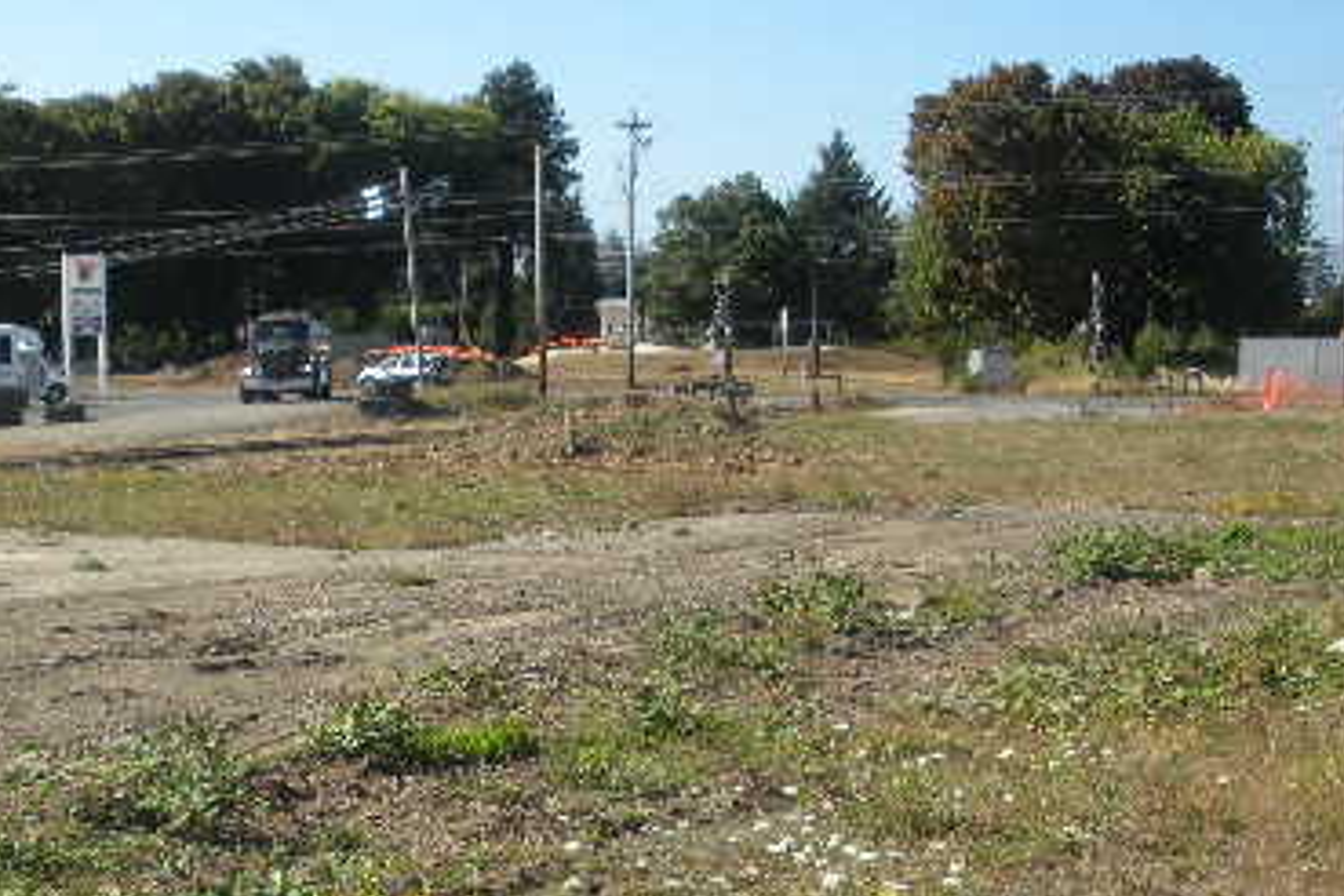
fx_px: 2426
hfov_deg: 30.7
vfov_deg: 20.8
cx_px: 448
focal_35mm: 65
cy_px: 637
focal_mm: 6.3
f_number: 3.5
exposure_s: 1/592
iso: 88
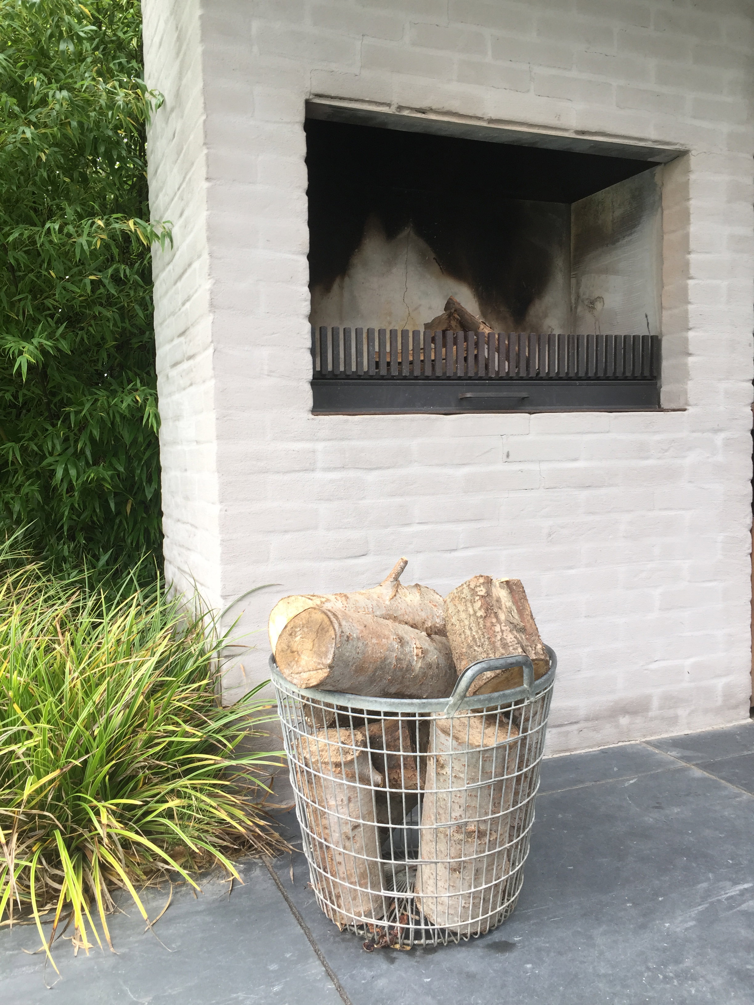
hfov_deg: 48.2
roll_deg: +2.3
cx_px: 377
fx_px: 842
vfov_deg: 61.7
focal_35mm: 29
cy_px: 502
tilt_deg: -5.4
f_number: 2.2
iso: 32
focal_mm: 4.15
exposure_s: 1/50
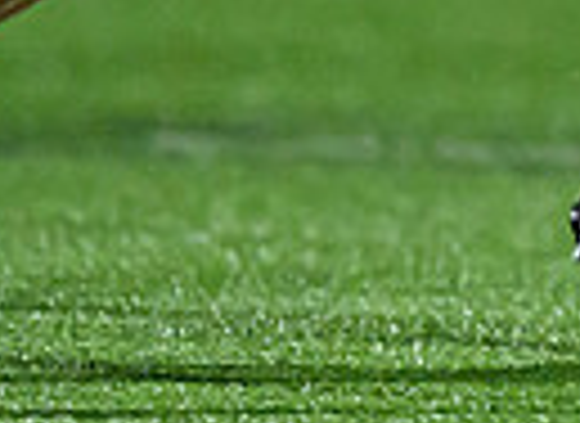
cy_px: -421
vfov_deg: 0.5
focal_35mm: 2752
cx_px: 926
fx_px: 45643
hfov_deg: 0.7
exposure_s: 1/2500
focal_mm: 400
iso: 6400
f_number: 3.2
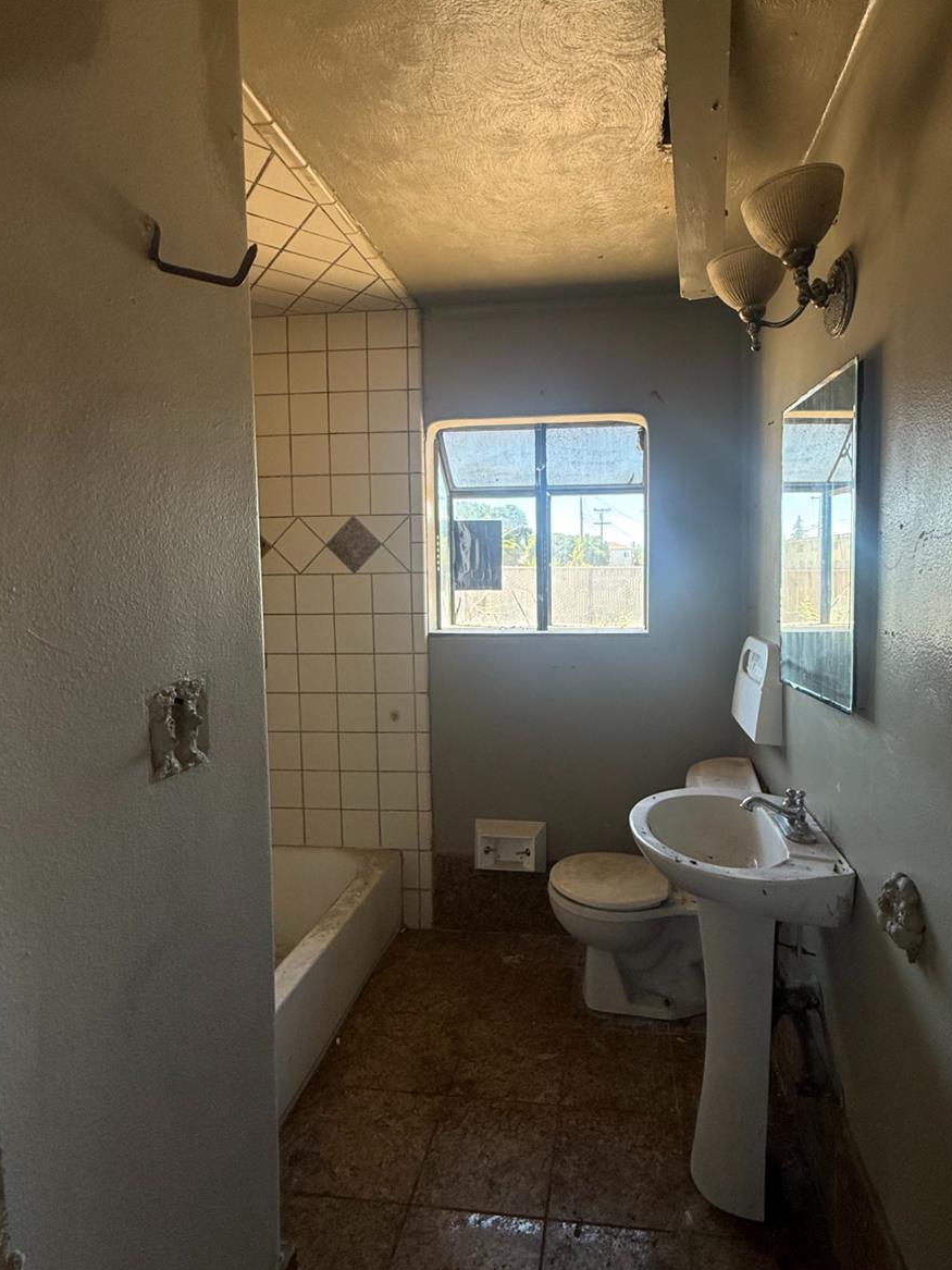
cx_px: 549
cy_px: 617
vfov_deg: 87.7
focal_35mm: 18
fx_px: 660
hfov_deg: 71.2
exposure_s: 1/99
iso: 125
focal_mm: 2.22
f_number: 2.2
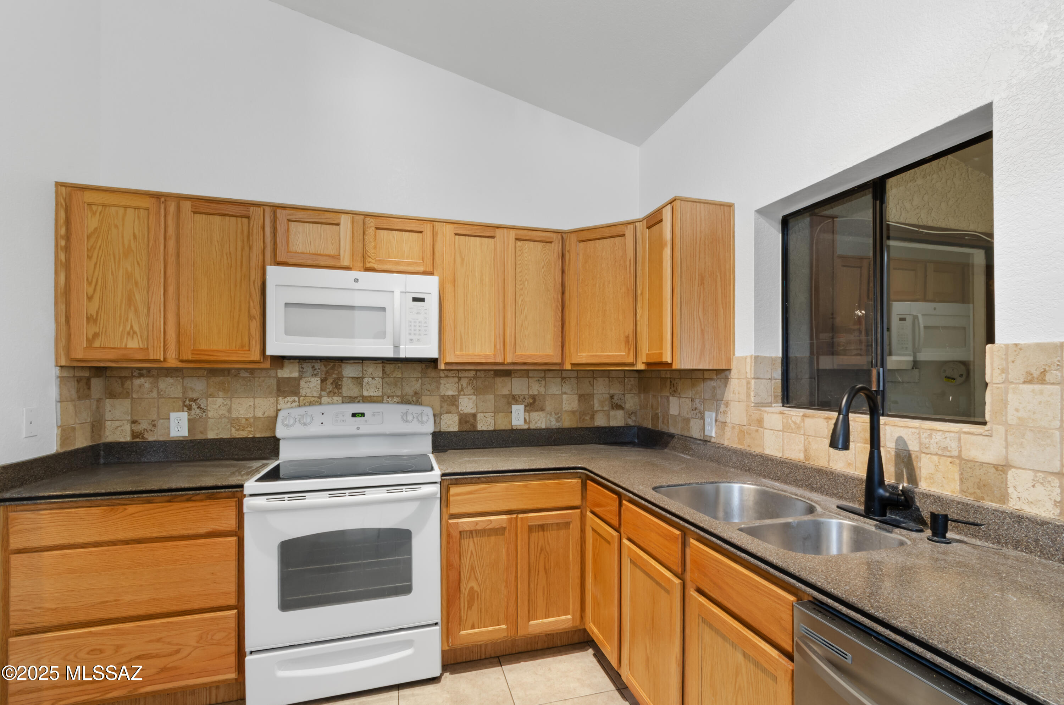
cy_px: 352
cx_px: 532
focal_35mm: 15
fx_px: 442
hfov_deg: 100.5
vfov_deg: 77.1
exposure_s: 8
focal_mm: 10
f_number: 18
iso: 200
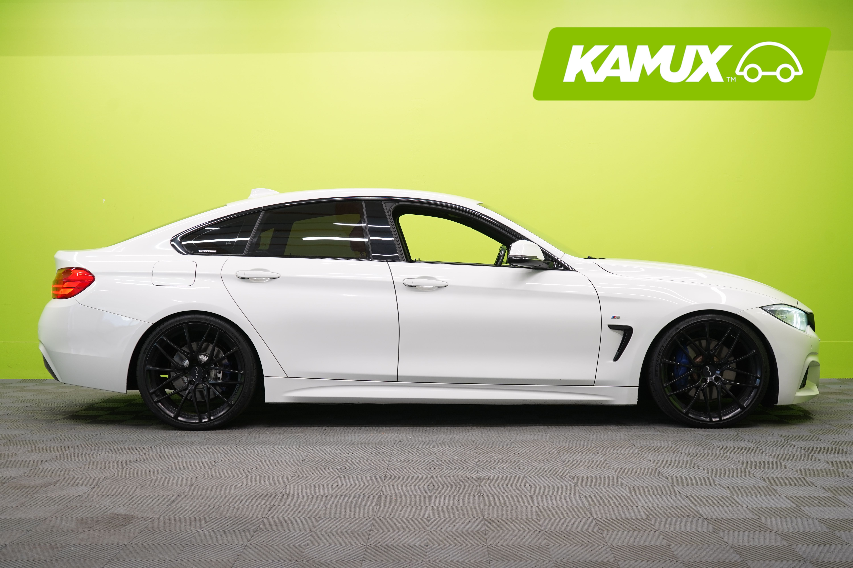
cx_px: 426
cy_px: 284
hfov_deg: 41.1
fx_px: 1137
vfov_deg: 28.1
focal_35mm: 48
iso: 400
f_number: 5
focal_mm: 48
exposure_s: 1/30
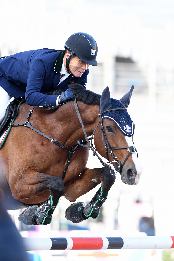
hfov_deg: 3.1
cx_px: 87
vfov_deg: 4.6
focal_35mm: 450
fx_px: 3263
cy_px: 130
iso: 1000
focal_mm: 300
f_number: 4.5
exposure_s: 1/1250
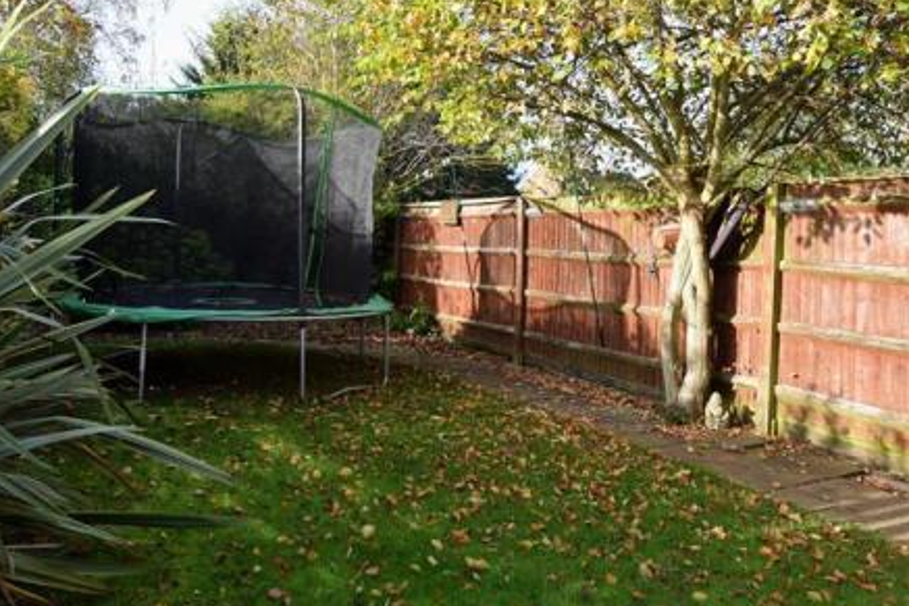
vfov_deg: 47.3
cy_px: 211
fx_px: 681
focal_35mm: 27
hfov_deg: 67.1
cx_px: 397
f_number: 6.3
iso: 200
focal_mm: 12
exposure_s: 1/200
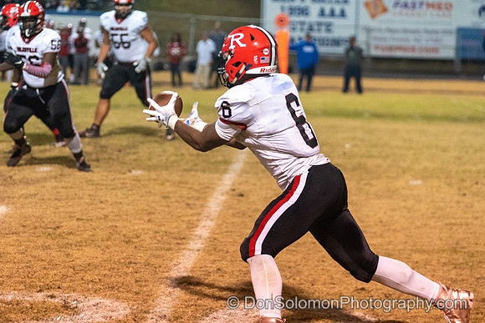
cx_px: 182
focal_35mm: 131
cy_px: 124
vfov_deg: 10.5
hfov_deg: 15.7
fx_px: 1758
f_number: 2.8
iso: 8000
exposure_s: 1/800
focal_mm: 104
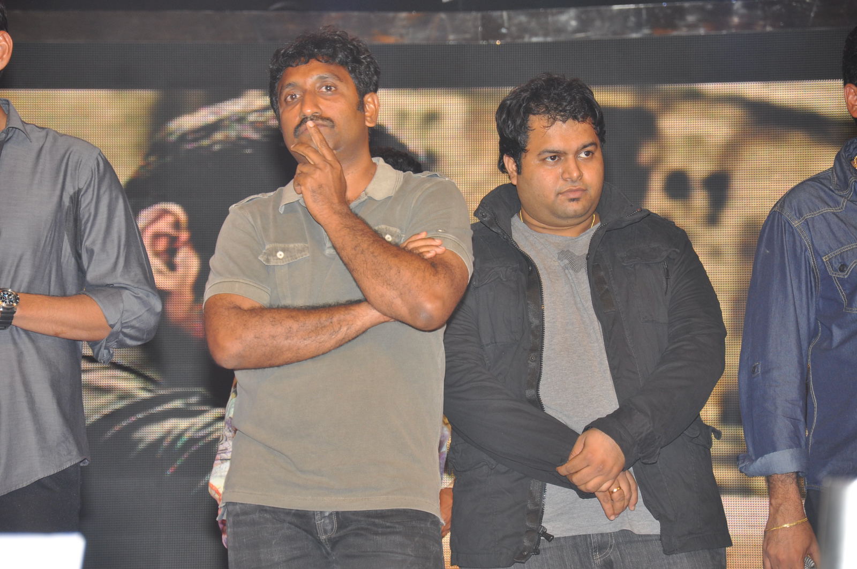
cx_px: 428
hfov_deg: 13.1
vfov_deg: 8.7
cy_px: 284
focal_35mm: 158
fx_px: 3745
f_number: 6.3
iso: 400
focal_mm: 105
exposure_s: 1/125
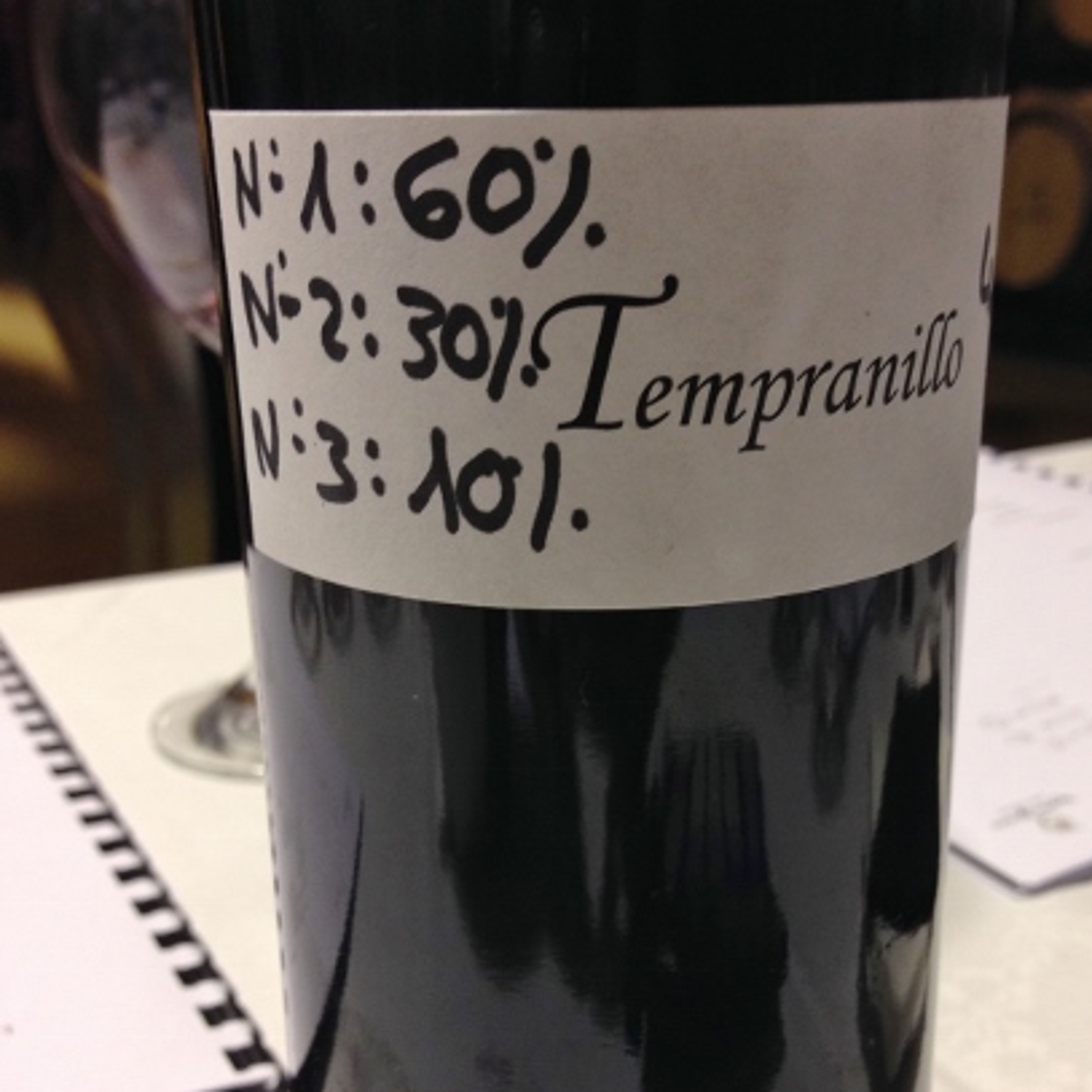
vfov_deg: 39.0
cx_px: 598
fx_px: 1535
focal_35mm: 43
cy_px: 649
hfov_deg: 39.1
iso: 100
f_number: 2.4
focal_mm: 4.12
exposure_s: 1/20
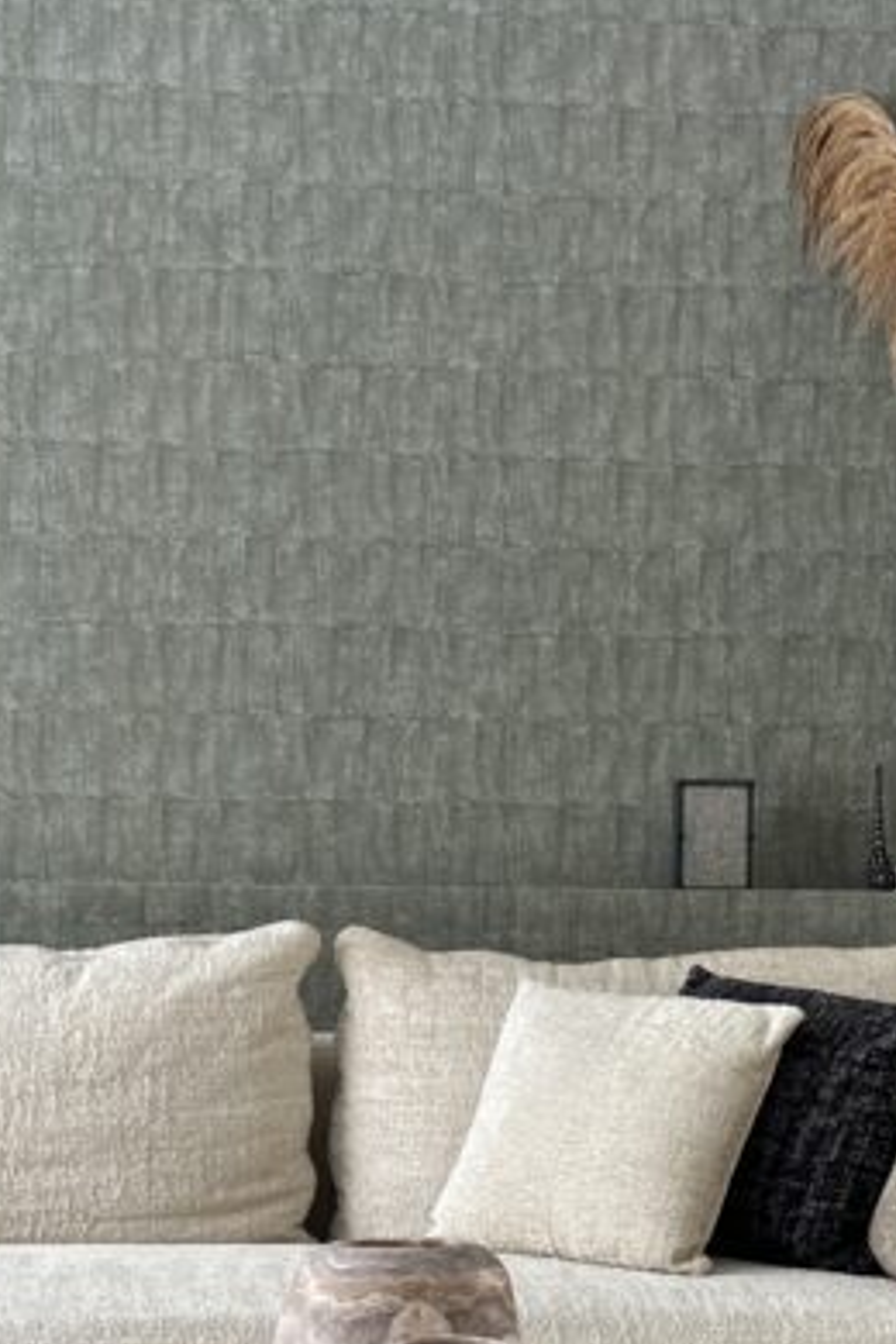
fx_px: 2650
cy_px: 1127
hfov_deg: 19.1
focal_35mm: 71
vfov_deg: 27.7
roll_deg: -0.2
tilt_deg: -3.5
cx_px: 613
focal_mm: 5.7
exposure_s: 1/60
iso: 200
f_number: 1.5
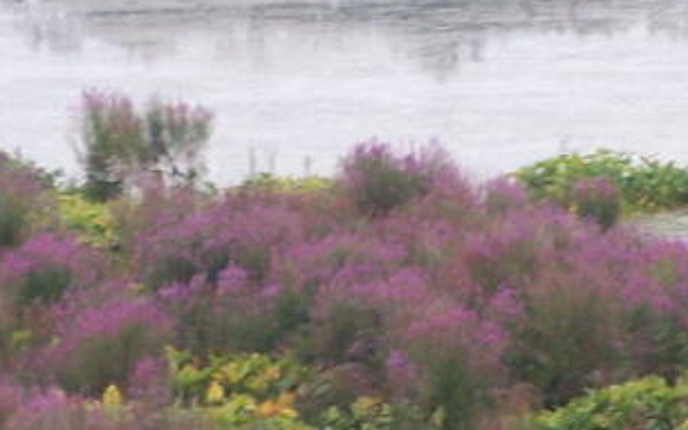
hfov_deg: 3.5
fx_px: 11215
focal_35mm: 598
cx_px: 731
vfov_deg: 2.2
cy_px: -331
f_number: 3.2
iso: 140
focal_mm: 28
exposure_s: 1/50
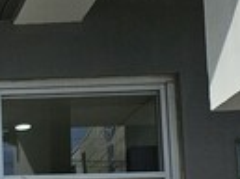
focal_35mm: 112
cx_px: -190
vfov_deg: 12.4
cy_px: 287
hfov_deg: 15.3
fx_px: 774
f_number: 1.8
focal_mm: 5
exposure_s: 1/3945
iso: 50
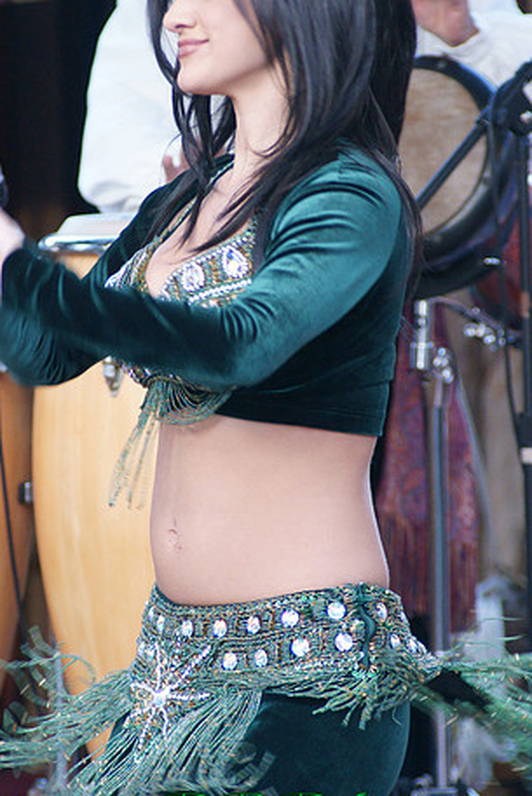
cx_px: 242
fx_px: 8438
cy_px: 352
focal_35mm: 381
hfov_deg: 3.6
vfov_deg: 5.4
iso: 1600
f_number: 4.5
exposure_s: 1/160
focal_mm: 200
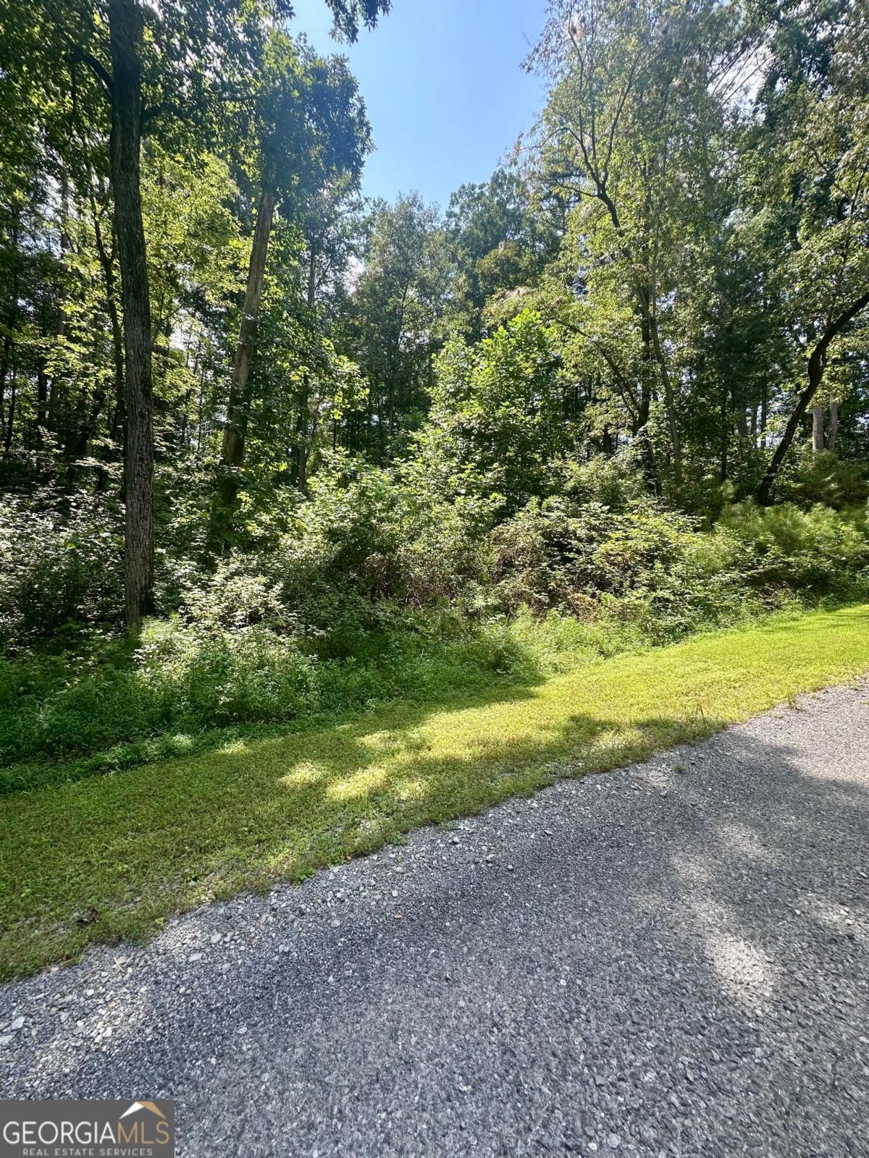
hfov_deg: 85.7
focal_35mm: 14
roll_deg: -1.4
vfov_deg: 102.1
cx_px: 434
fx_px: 469
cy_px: 579
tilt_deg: +1.5
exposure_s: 1/376
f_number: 2.2
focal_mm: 2.22
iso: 40
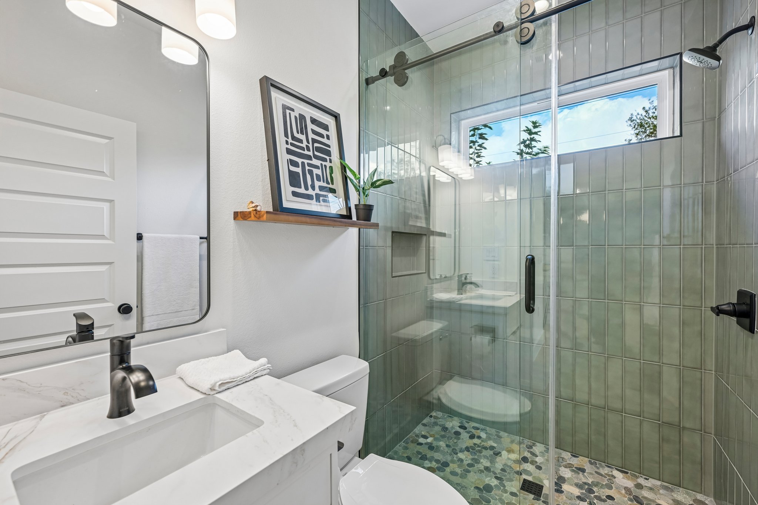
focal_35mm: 15
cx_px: 379
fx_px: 316
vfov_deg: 77.3
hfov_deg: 100.4
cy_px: 252
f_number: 6.7
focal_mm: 15
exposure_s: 1/15
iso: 140
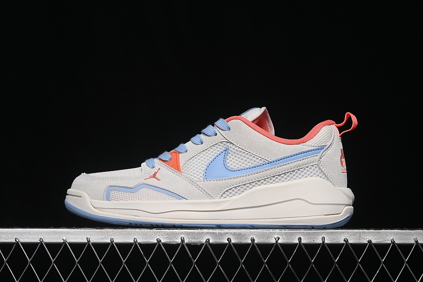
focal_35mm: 75
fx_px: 881
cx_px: 212
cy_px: 141
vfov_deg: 18.2
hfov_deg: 27.0
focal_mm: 50
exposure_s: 1/60
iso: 160
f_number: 7.1
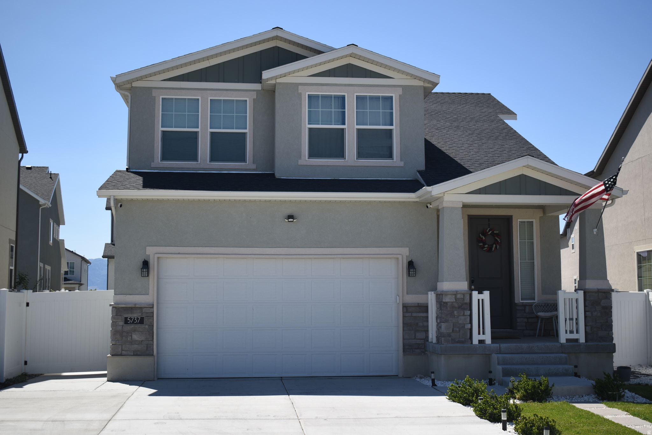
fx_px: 815
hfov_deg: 43.6
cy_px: 218
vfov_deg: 29.9
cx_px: 326
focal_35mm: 45
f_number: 4.2
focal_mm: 30
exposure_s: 1/800
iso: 100
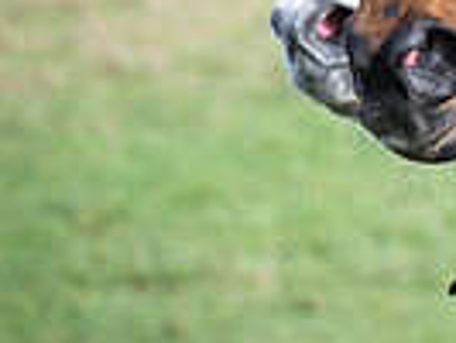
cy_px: -199
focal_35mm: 1101
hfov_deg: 1.8
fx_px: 14517
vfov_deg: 1.4
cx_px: 833
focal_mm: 150
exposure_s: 1/800
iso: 400
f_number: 5
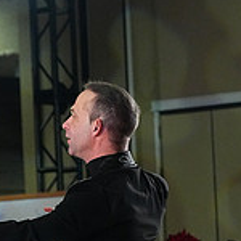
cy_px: 421
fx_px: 3308
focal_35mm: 420
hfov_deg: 4.2
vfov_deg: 4.1
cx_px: 55
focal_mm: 128
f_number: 6.3
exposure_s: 1/400
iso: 8000
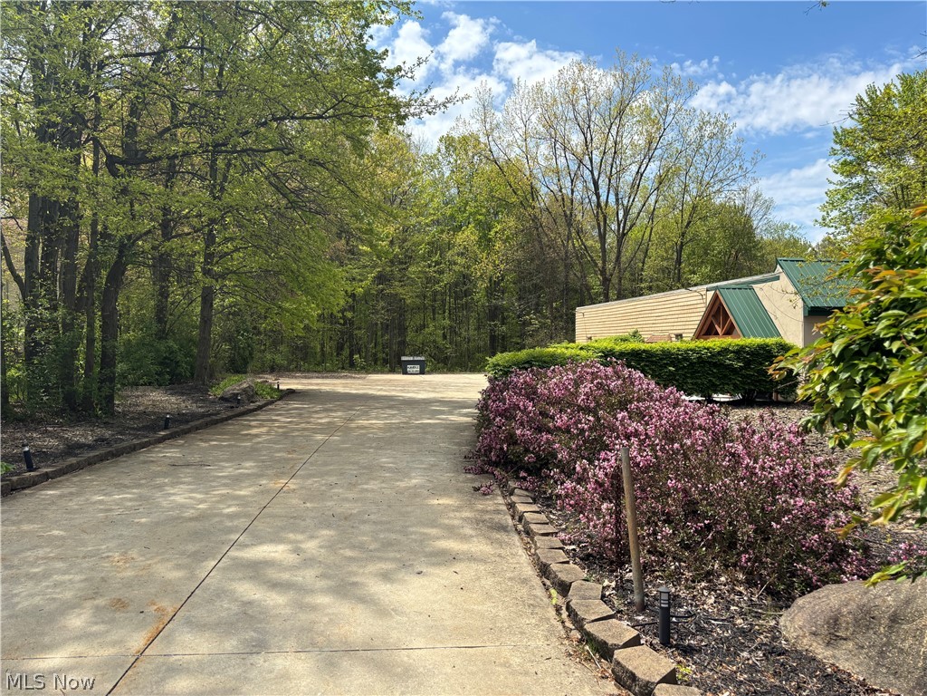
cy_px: 348
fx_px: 696
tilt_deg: -0.9
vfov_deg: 53.1
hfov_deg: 67.3
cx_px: 464
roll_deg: +0.4
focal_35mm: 26
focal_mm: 5.96
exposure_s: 1/2710
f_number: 1.6
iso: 50
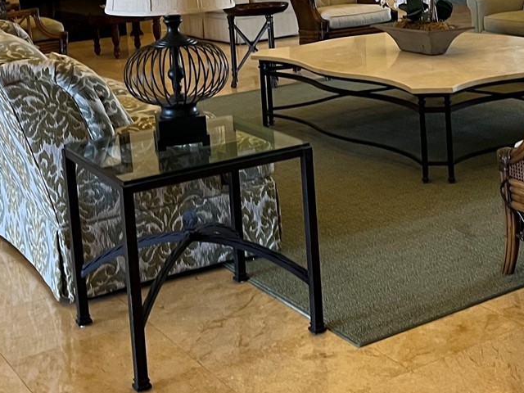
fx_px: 984
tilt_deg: -6.8
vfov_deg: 21.8
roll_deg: +3.8
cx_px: 400
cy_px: -1
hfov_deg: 29.3
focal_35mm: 65
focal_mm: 5.1
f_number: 1.6
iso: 200
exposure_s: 1/60
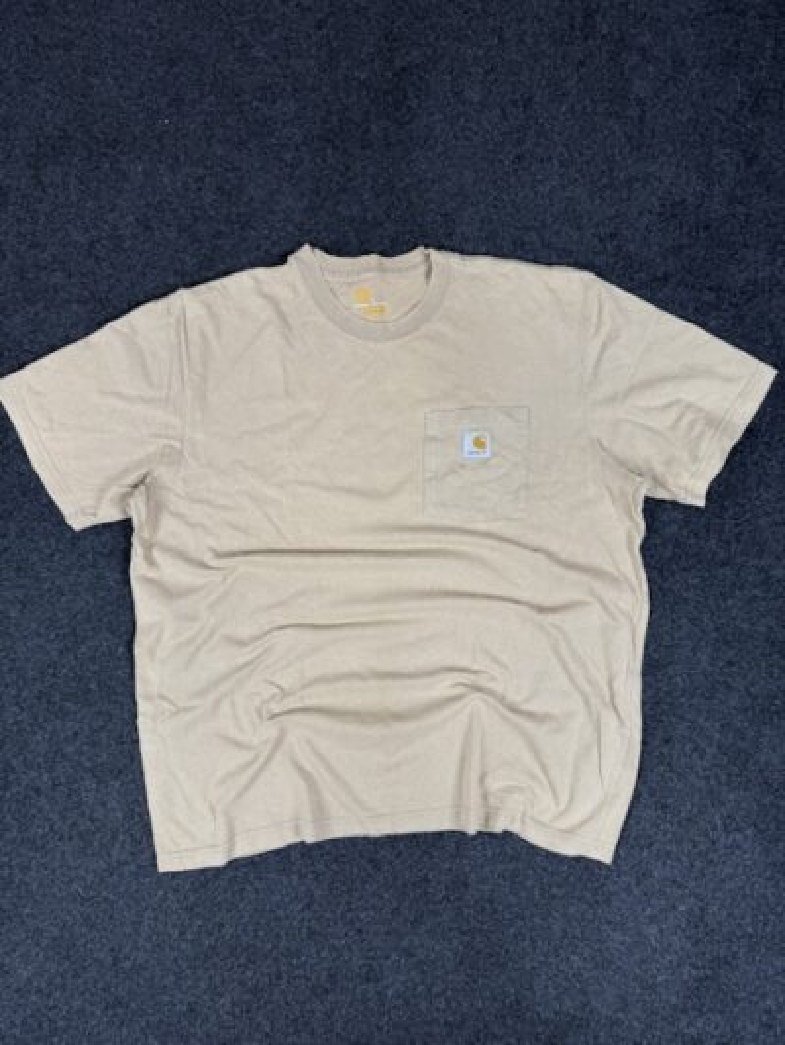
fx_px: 725
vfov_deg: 71.6
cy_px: 522
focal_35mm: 24
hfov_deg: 56.8
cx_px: 392
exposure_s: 1/100
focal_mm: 6.76
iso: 80
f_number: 1.78
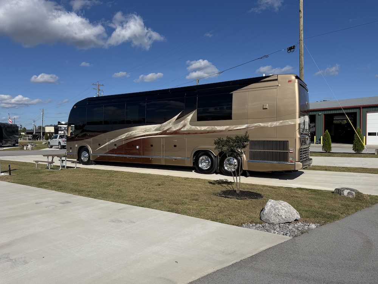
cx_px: 189
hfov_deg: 71.6
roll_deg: +1.1
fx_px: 262
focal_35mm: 24
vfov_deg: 56.8
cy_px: 142
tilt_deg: -2.6
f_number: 1.78
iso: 80
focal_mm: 6.76
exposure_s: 1/9091
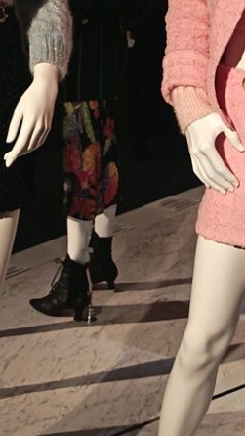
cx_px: 121
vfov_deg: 24.6
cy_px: 81
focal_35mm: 85
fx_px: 981
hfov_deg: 14.2
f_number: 1.75
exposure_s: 1/33.3
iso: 1948
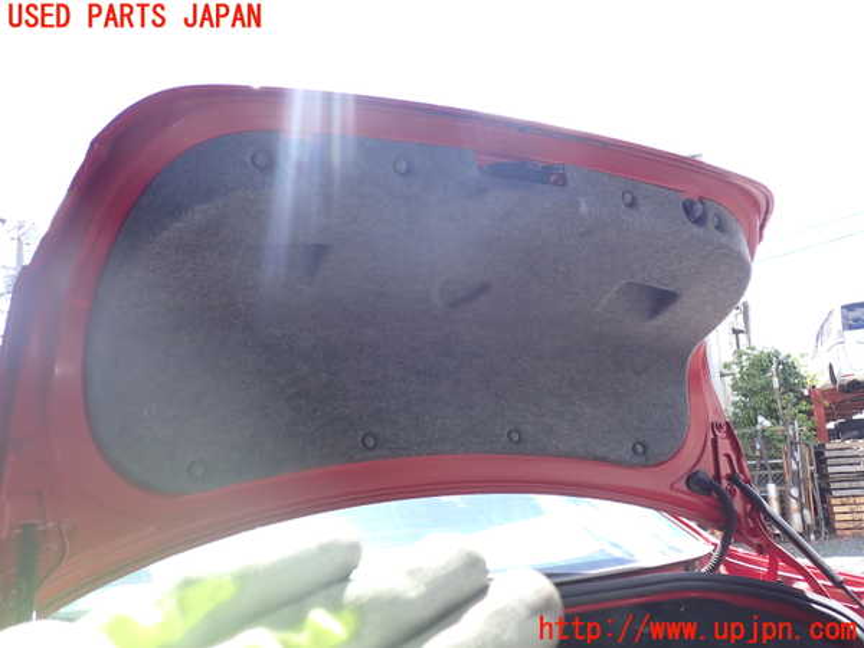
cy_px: 324
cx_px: 432
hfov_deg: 60.0
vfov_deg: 46.8
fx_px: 749
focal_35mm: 30
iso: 100
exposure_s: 1/200
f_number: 3.2
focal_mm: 5.4
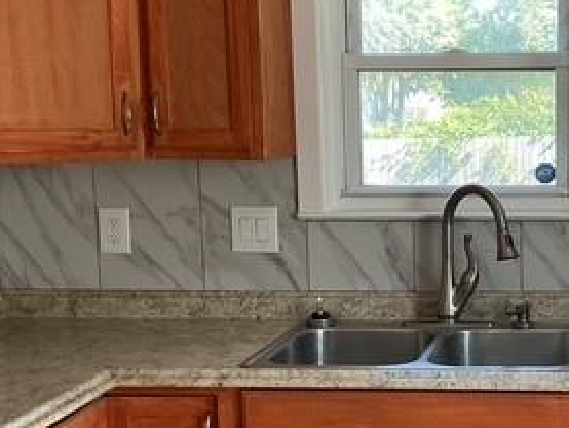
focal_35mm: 67
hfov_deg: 27.8
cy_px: 268
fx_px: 1102
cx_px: 520
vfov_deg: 21.9
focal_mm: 3
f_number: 1.8
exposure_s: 1/60
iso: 50
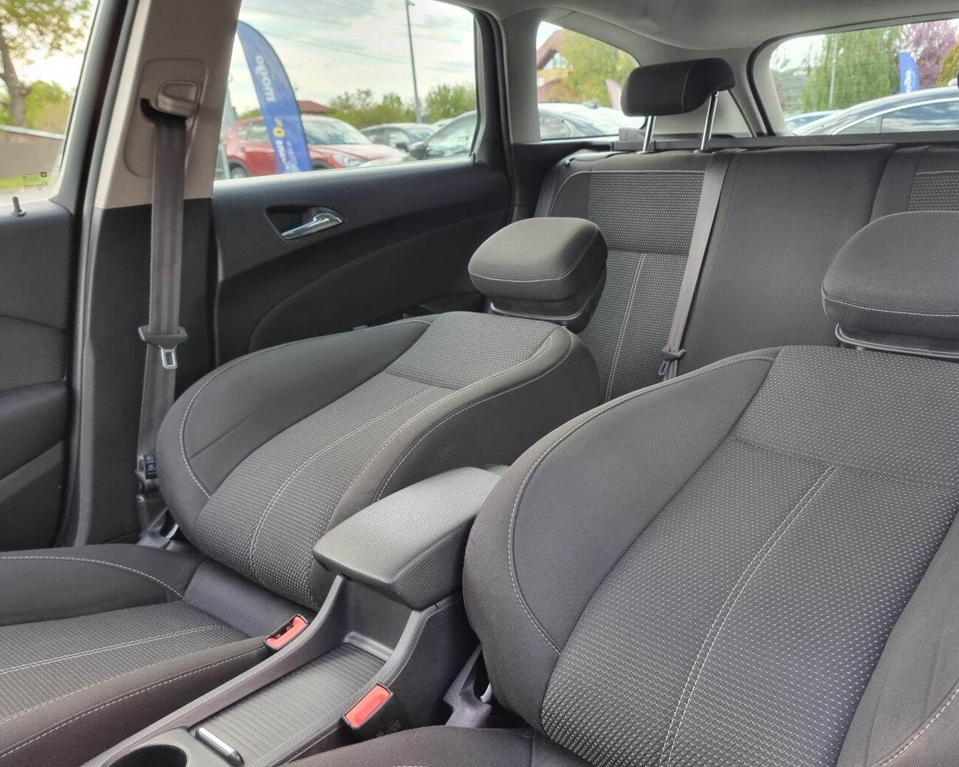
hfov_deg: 59.7
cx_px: 592
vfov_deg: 49.8
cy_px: 438
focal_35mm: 29
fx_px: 823
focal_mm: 6.7
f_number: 1.8
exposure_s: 1/100
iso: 100
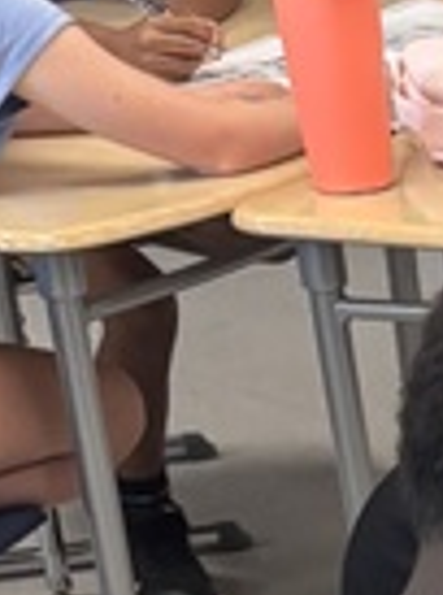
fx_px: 3343
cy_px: 1012
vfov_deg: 9.7
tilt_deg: -27.5
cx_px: 1416
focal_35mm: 195
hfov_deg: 6.7
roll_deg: -1.3
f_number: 1.6
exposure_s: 1/120
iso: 100
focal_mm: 5.96
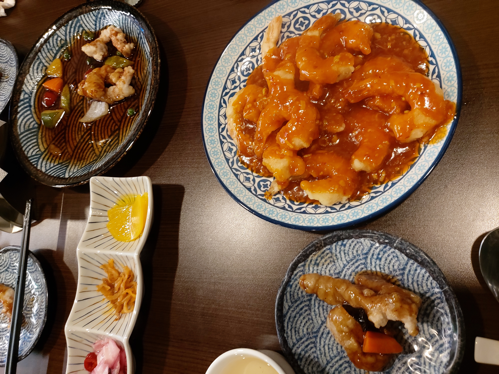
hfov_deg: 69.4
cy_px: 187
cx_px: 250
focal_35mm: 25
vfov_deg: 54.9
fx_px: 360
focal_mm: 4.58
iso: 250
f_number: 2
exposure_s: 1/24
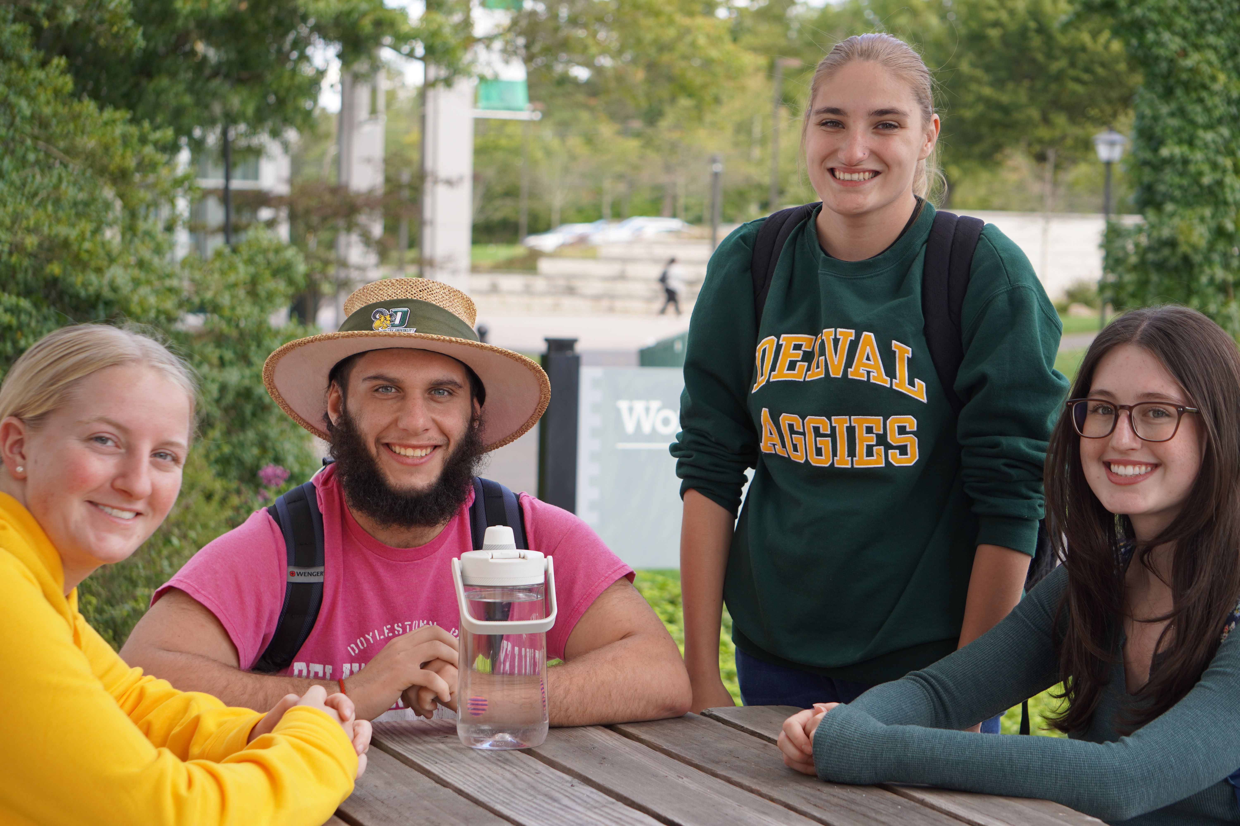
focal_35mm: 82
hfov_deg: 24.6
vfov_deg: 16.6
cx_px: 620
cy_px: 413
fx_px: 2841
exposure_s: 1/160
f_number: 4.5
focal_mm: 55
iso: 125
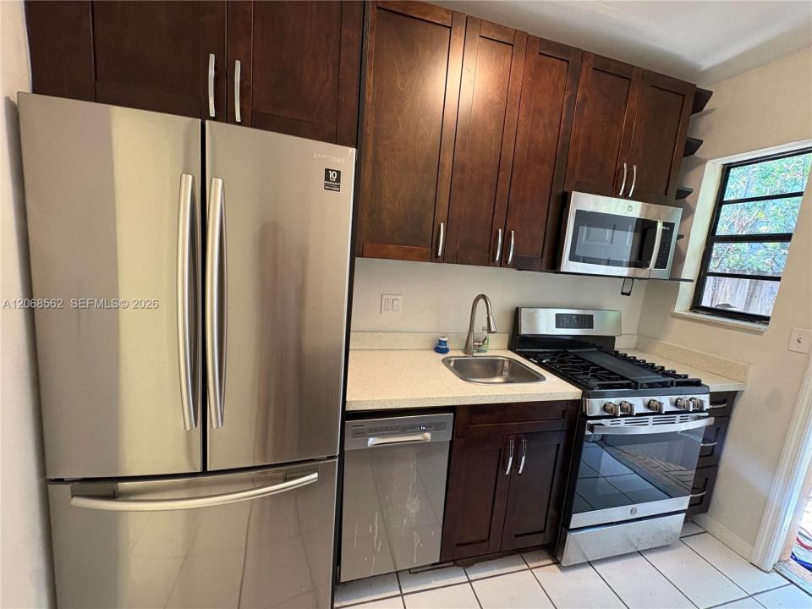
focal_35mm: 14
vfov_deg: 85.7
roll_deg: -3.7
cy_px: 304
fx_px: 328
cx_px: 406
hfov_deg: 102.1
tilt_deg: -9.4
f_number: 2.2
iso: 320
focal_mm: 2.22
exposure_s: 1/60
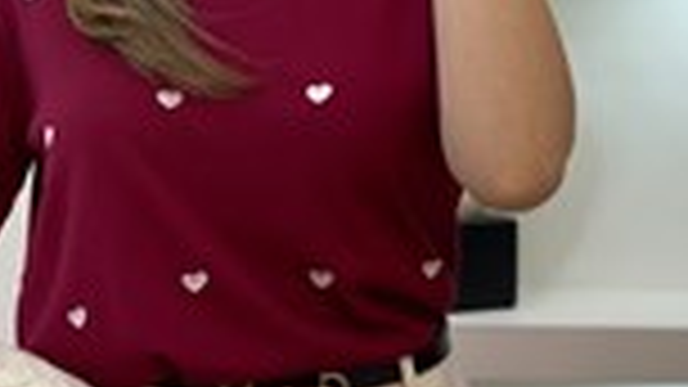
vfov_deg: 7.9
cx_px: 261
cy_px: 56
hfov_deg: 14.0
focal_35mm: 153
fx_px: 2791
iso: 80
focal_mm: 6
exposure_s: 1/100
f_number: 2
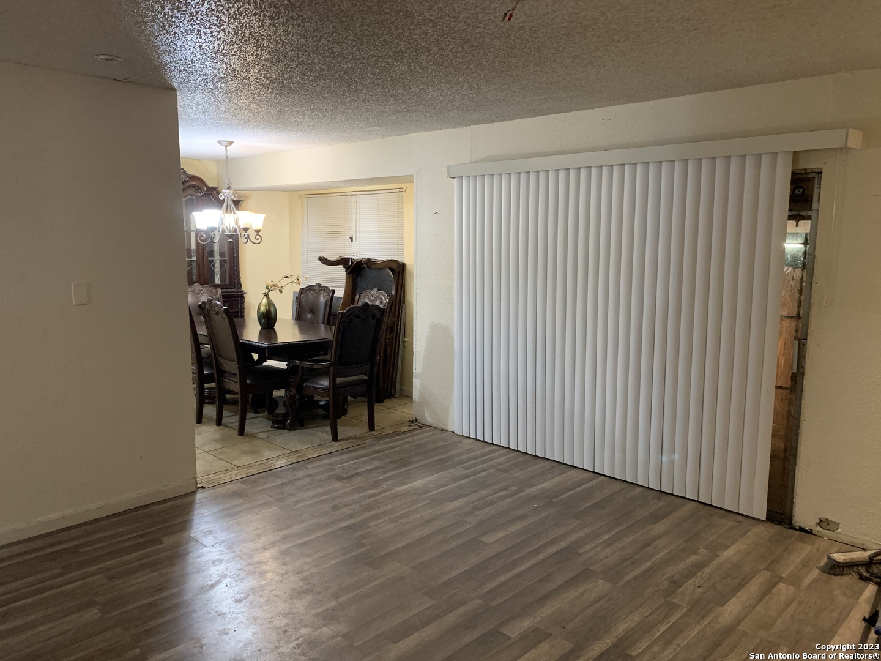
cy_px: 330
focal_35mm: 26
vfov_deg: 53.1
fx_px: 662
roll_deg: +1.1
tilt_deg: -9.5
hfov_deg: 67.3
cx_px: 440
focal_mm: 4.25
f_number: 1.8
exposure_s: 1/30
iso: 400
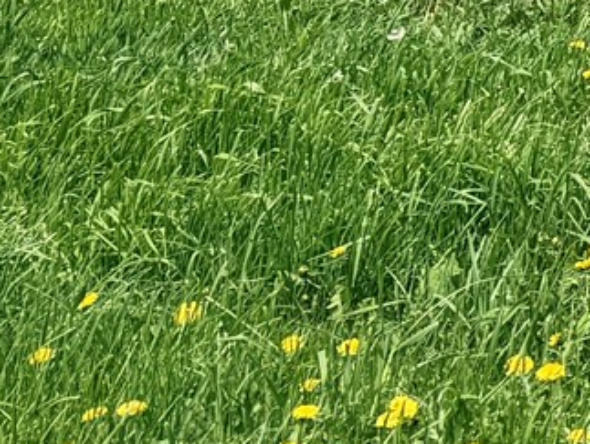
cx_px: 1600
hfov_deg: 10.4
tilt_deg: -0.9
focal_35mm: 152
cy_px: -647
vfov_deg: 8.8
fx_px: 2594
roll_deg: +0.6
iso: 80
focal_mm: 6.76
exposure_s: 1/2703
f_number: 1.78
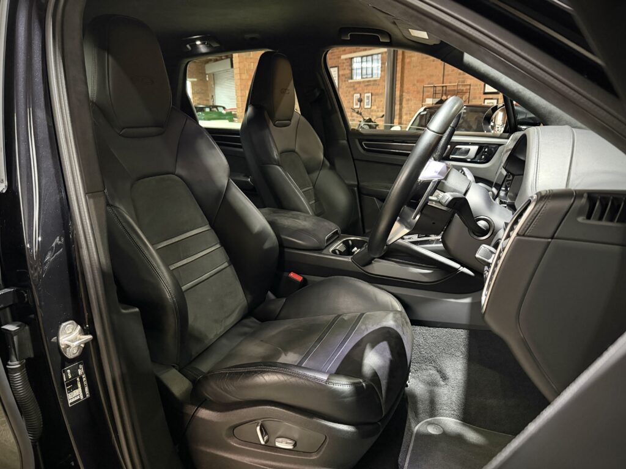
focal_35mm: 24
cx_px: 313
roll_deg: +0.4
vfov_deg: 56.8
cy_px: 234
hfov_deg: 71.6
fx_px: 434
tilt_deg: -16.3
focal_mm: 6.76
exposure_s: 1/25
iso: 800
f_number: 1.78
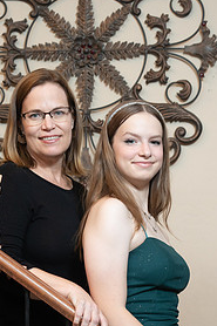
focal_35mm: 170
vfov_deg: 12.0
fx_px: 1539
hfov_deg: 8.1
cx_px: 100
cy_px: 259
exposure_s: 1/50
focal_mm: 105
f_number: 4
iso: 1600
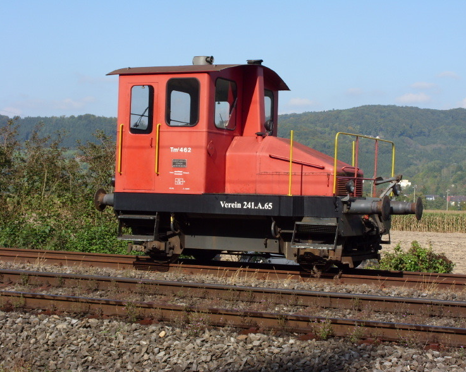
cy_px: 184
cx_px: 245
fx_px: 1213
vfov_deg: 17.5
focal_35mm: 88
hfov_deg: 21.7
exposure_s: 1/296
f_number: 5.8
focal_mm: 13.8
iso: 50
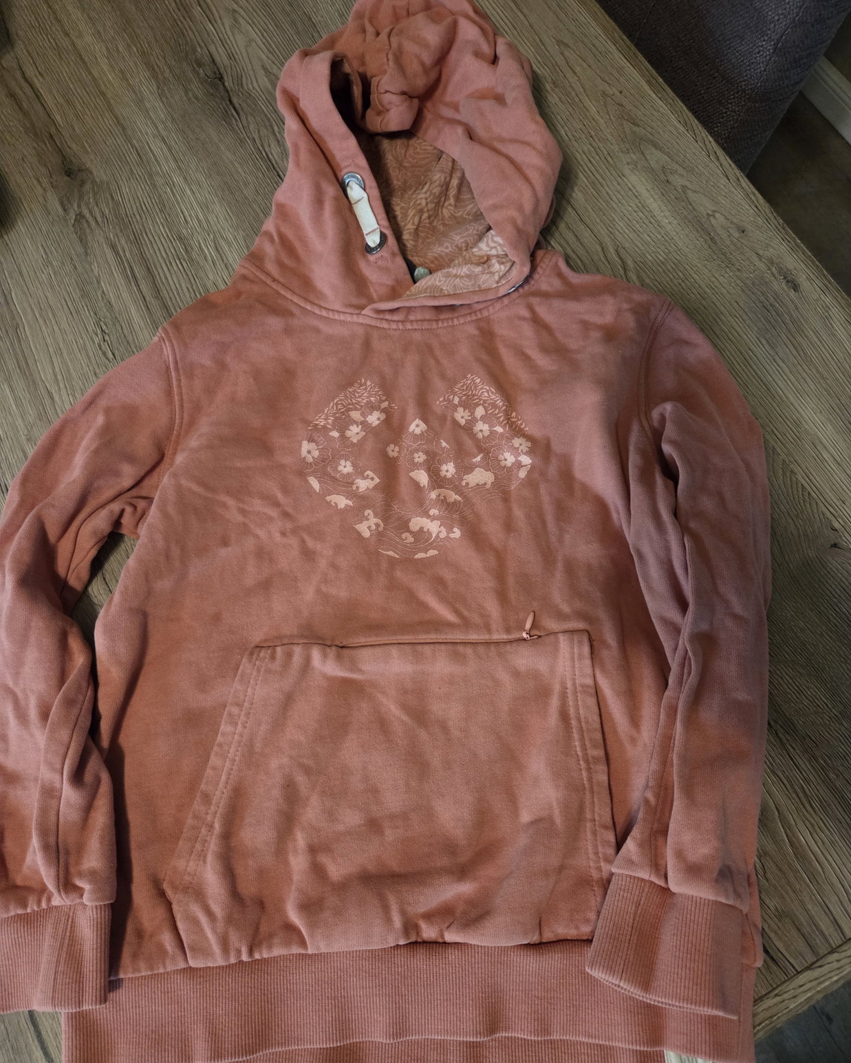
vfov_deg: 70.3
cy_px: 550
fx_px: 756
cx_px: 425
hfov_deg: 58.8
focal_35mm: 24
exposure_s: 1/100
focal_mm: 5.4
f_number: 1.8
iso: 1250
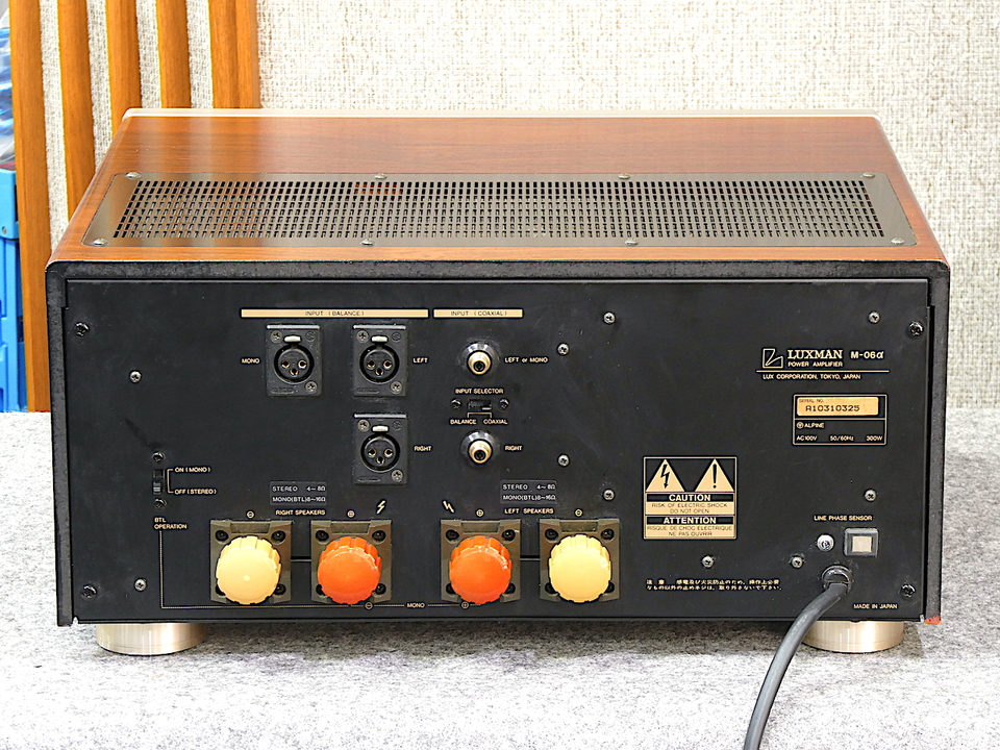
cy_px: 375
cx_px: 500
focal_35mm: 124
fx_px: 3582
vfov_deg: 12.0
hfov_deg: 15.9
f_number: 5.2
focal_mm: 22.3
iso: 200
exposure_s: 1/2
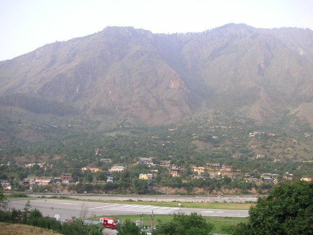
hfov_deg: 50.1
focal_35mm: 37
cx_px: 156
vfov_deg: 38.7
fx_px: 335
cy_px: 118
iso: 50
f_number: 2.8
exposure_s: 1/125
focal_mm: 6.1
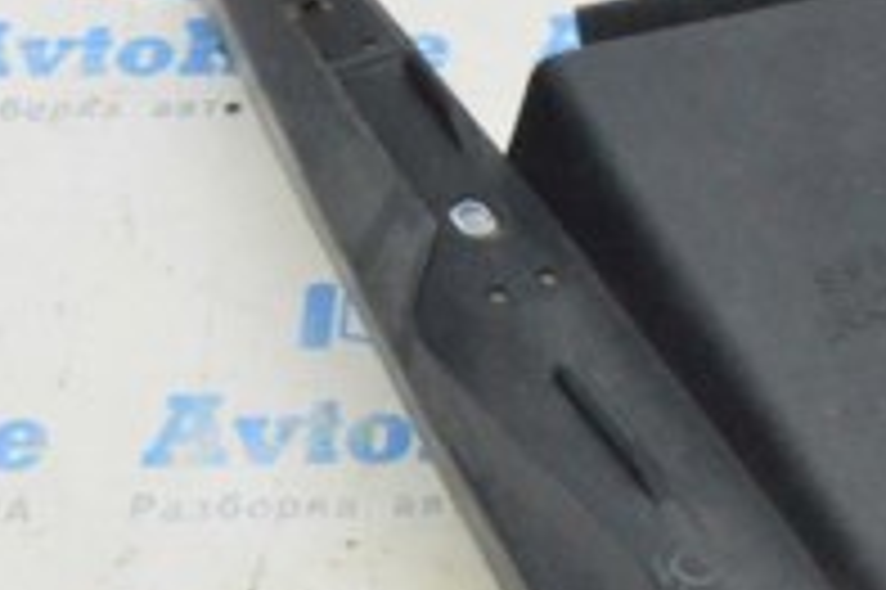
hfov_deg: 18.7
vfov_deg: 12.8
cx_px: 850
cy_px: 286
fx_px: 2631
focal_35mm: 107
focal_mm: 22
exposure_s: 1/15
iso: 6400
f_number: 20
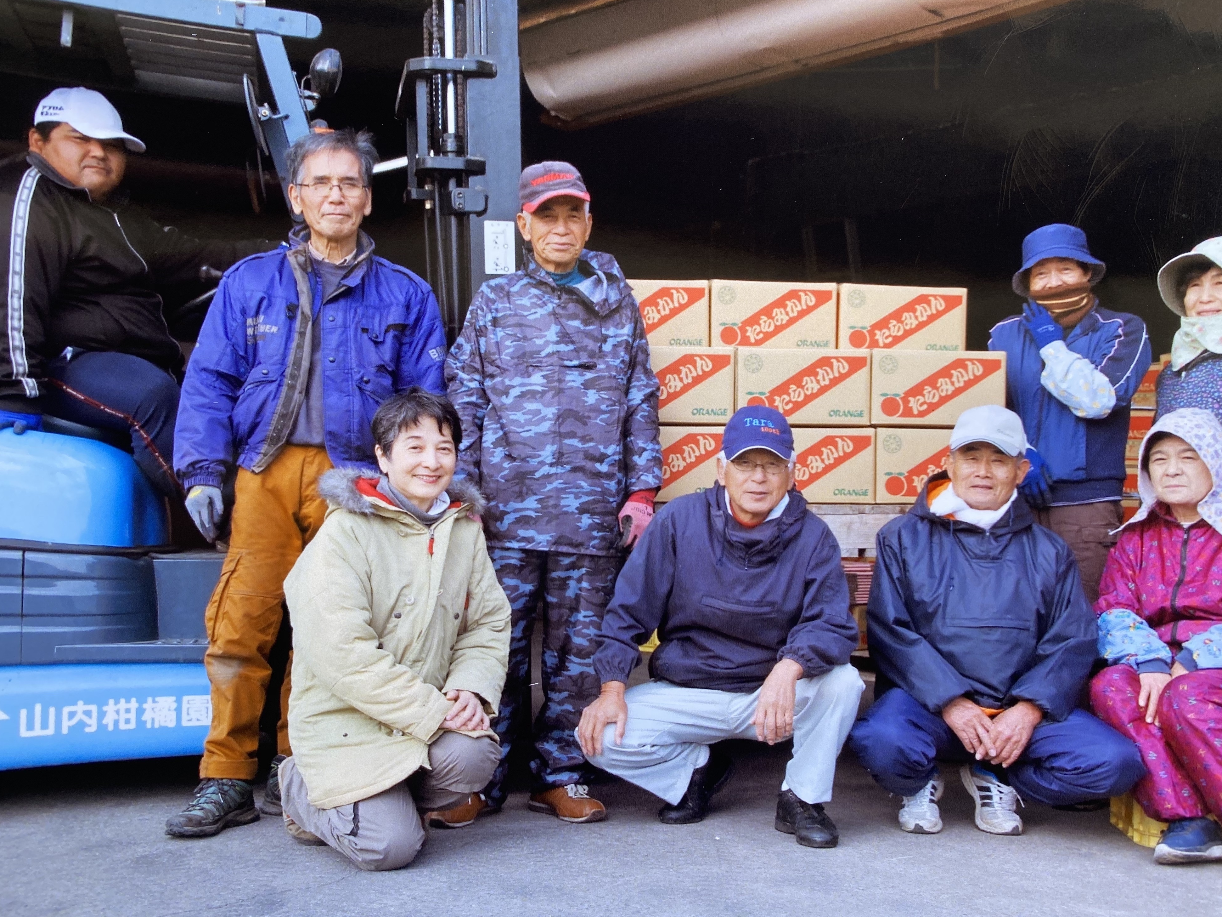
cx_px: 618
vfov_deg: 51.4
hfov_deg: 65.3
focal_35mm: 27
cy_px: 458
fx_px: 953
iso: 50
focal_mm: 4.25
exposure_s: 1/121
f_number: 1.8
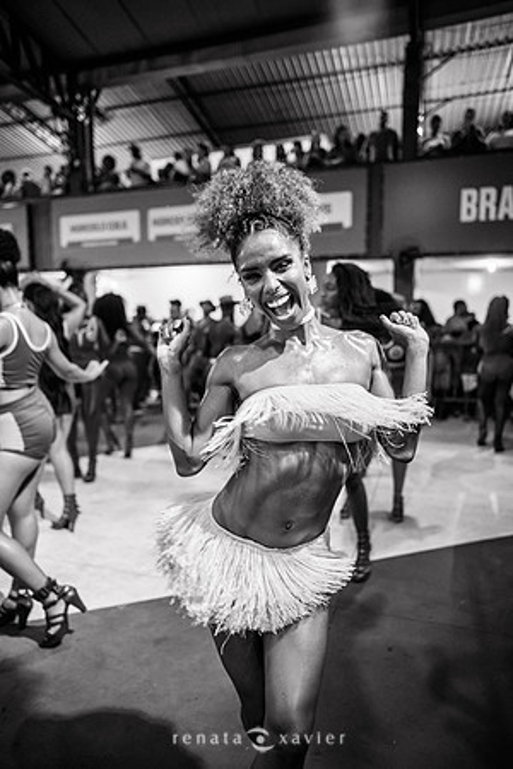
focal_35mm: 24
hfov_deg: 53.1
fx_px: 513
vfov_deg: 73.7
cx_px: 256
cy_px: 384
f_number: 1.8
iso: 1600
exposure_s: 1/320
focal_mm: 24
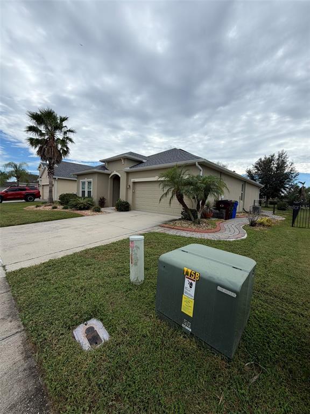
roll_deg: -0.9
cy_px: 207
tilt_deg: -2.0
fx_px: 167
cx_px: 155
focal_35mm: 14
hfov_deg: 85.7
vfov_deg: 102.1
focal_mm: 2.22
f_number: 2.2
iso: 20
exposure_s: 1/1068
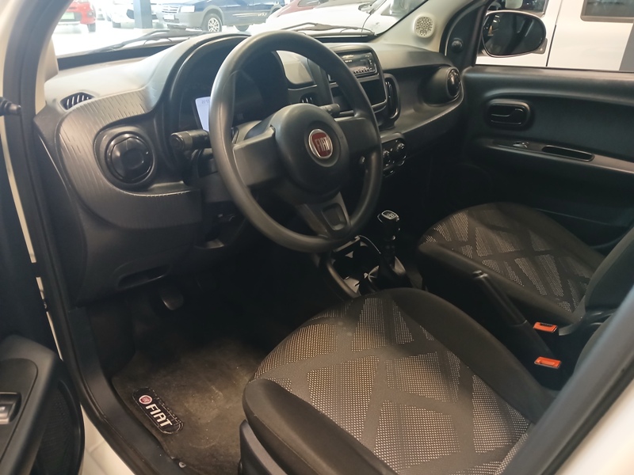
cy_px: 238
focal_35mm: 26
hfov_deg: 67.3
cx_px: 317
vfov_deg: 53.1
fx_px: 476
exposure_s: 1/20
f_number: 1.8
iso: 500
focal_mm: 3.98
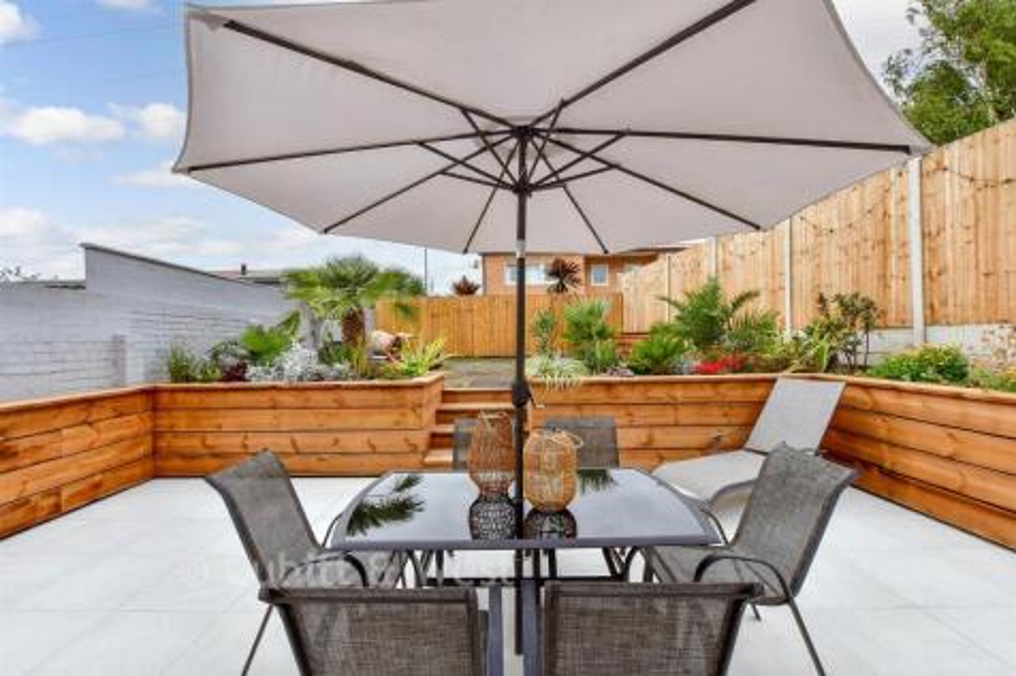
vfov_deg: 77.3
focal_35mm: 15
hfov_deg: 100.4
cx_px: 508
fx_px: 423
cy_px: 338
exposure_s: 1/400
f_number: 8
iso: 400
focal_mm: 10
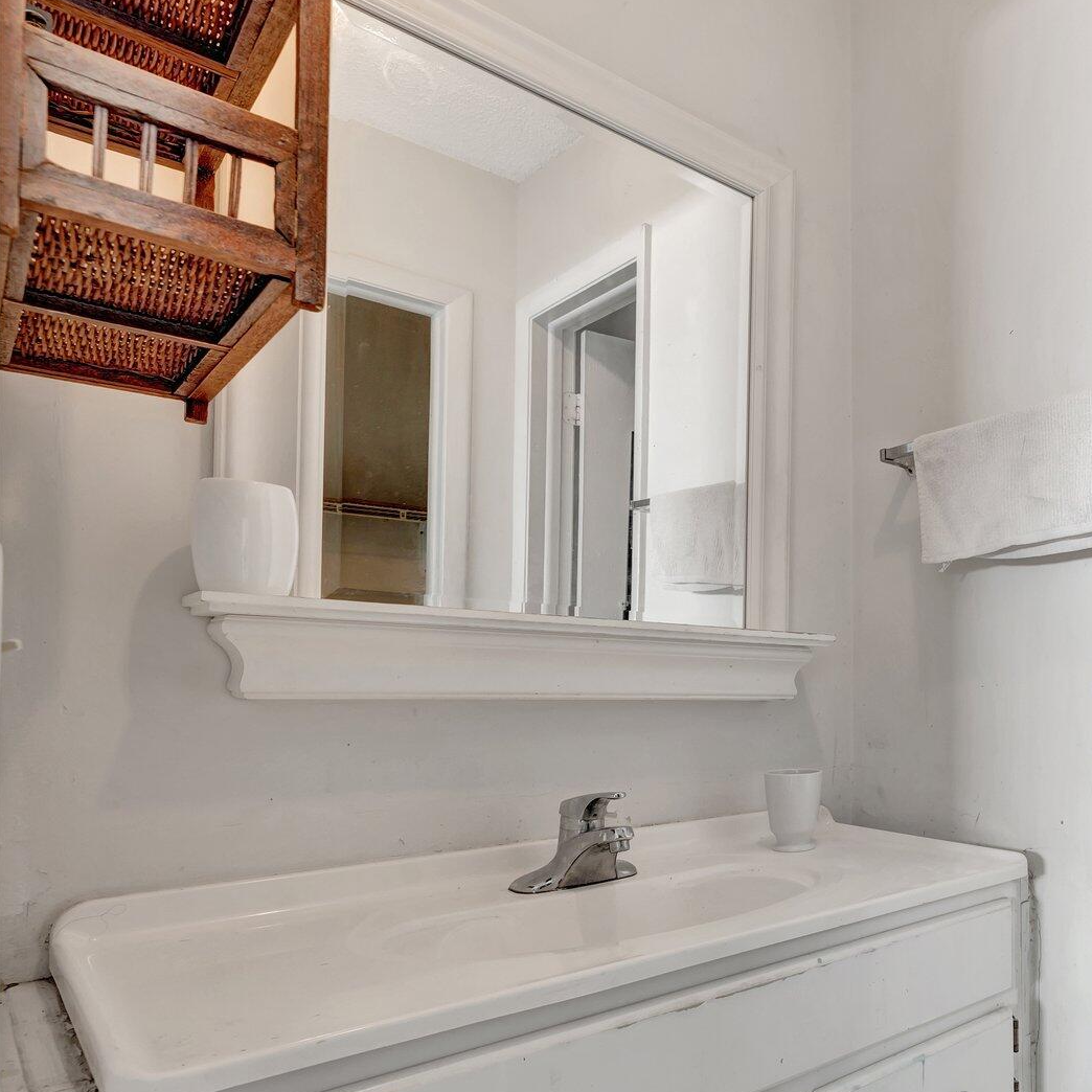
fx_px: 916
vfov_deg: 60.9
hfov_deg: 51.5
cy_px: 675
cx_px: 1051
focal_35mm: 26
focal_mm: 15.4
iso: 400
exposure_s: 1/4
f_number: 8
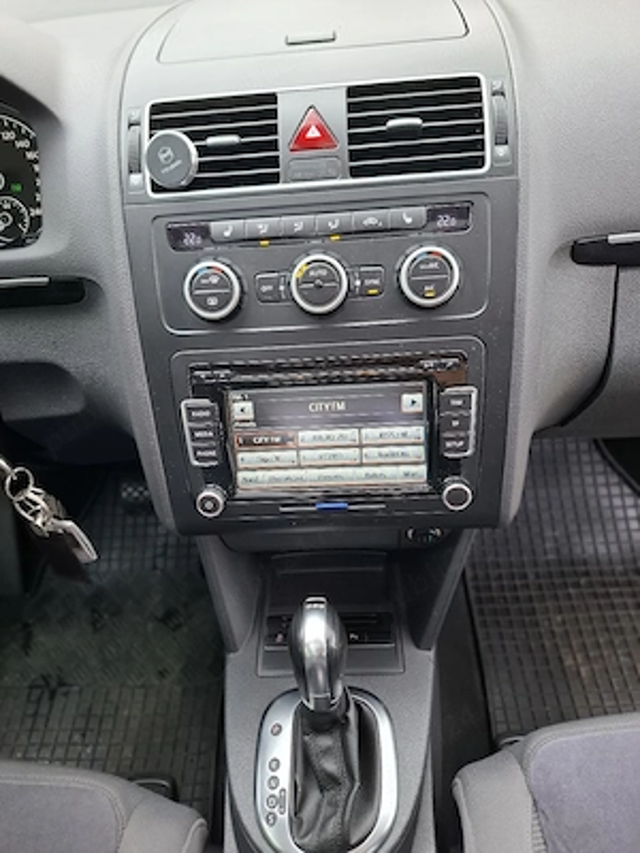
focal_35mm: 23
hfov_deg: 58.9
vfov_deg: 73.9
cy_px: 426
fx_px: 567
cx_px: 320
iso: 100
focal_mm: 5.54
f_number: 1.8
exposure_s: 1/100
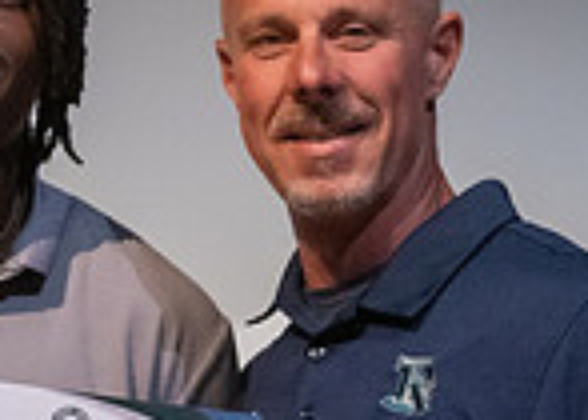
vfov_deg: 1.9
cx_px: 132
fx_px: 12508
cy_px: 302
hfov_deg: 2.7
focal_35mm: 749
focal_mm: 158
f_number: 4
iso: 6400
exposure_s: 1/320
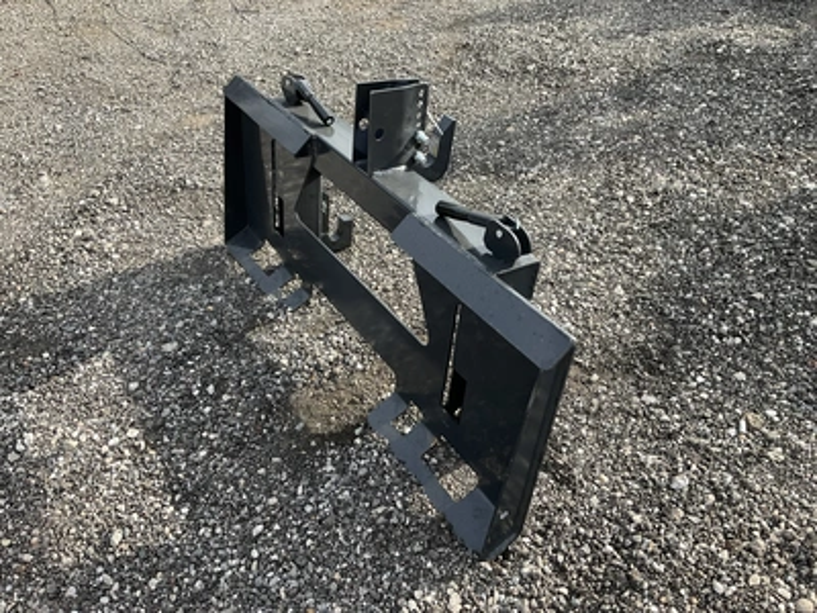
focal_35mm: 29
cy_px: 306
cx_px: 408
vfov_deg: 48.2
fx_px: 684
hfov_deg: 61.7
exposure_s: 1/333
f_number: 1.8
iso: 25
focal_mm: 3
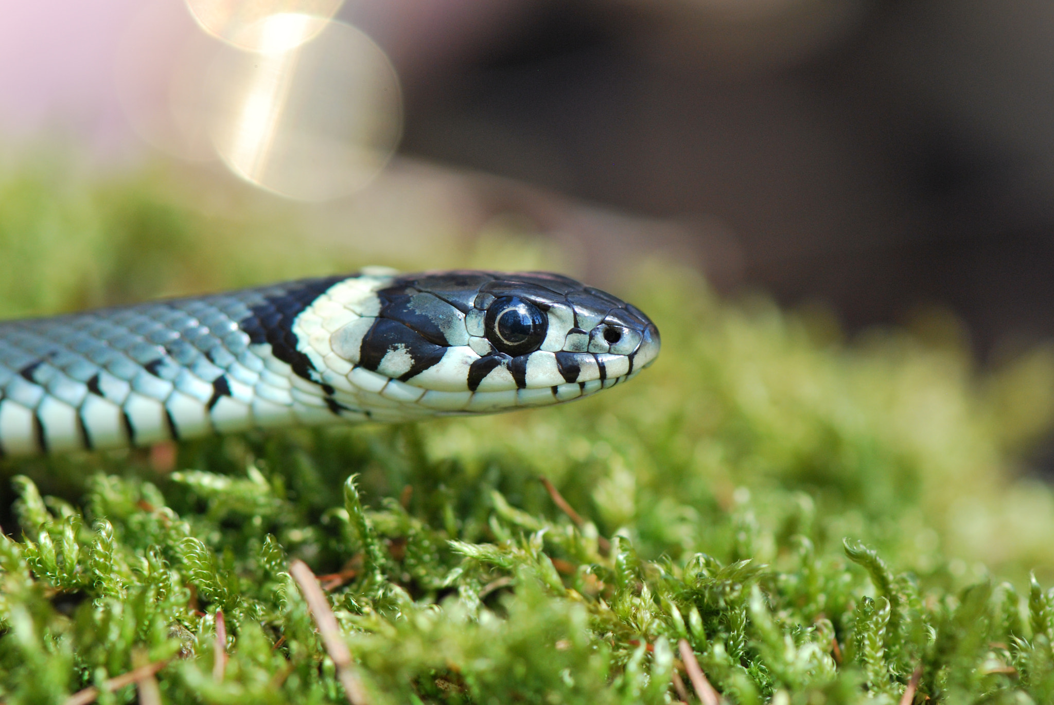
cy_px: 352
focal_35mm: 158
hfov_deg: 13.0
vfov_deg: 8.7
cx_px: 527
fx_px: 4617
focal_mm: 105
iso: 400
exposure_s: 1/200
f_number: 5.6
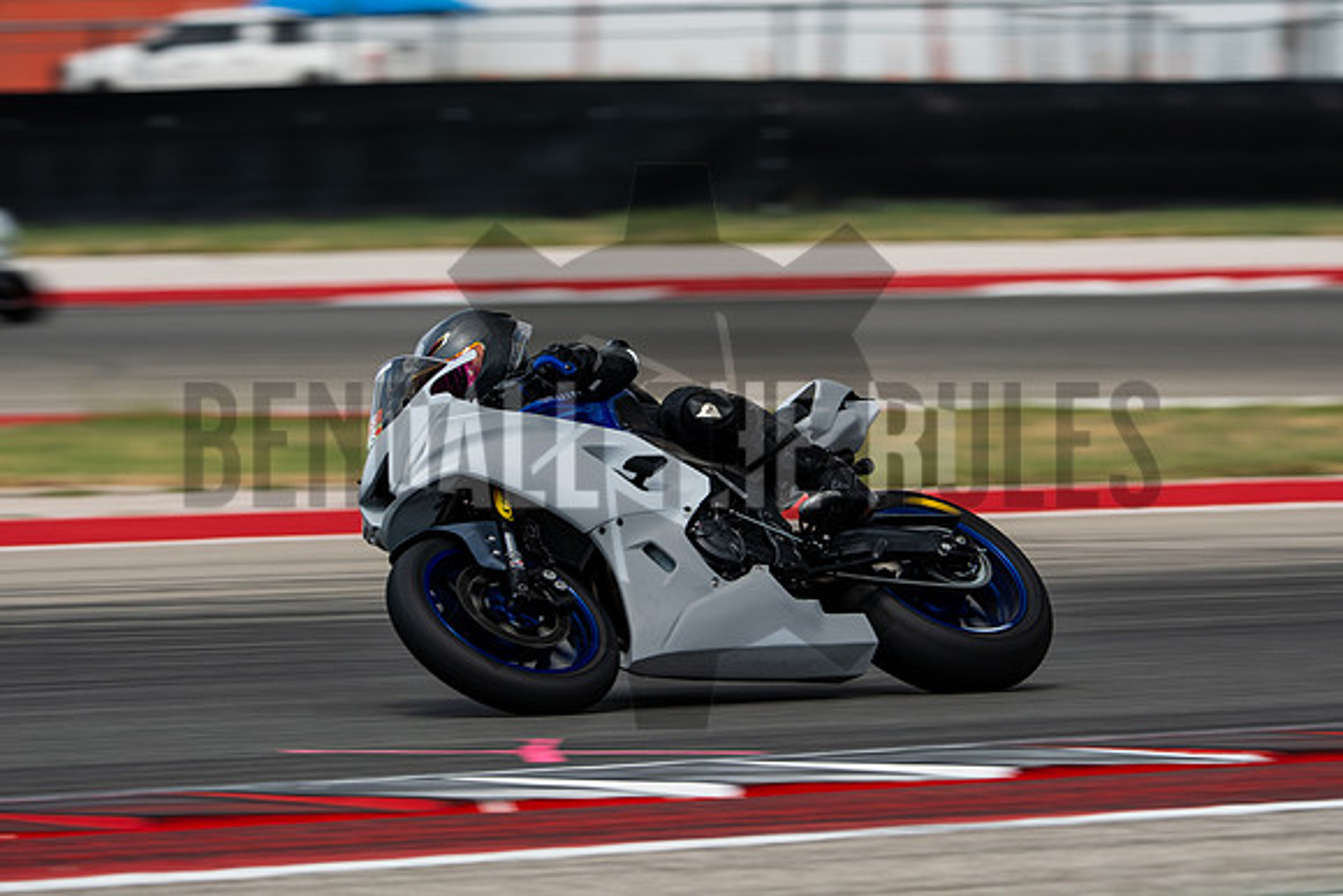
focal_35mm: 420
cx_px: 672
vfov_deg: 3.3
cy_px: 448
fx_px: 15671
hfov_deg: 4.9
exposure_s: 1/250
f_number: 5.6
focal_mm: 280
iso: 160
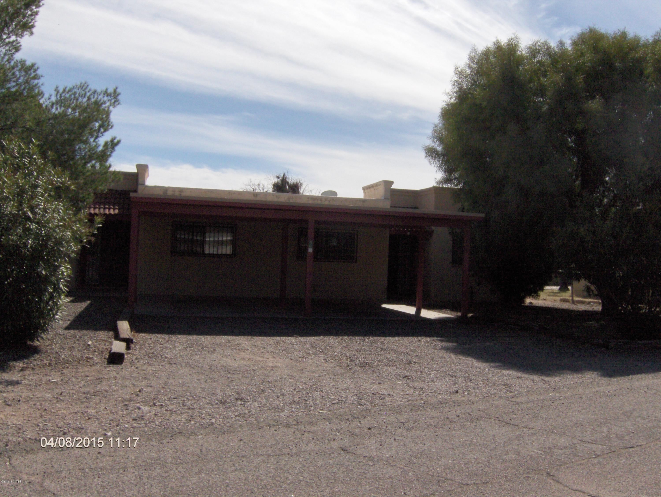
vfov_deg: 40.8
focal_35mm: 35
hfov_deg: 52.6
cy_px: 248
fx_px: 669
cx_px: 330
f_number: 7.8
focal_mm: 7.5
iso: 100
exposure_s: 1/1852
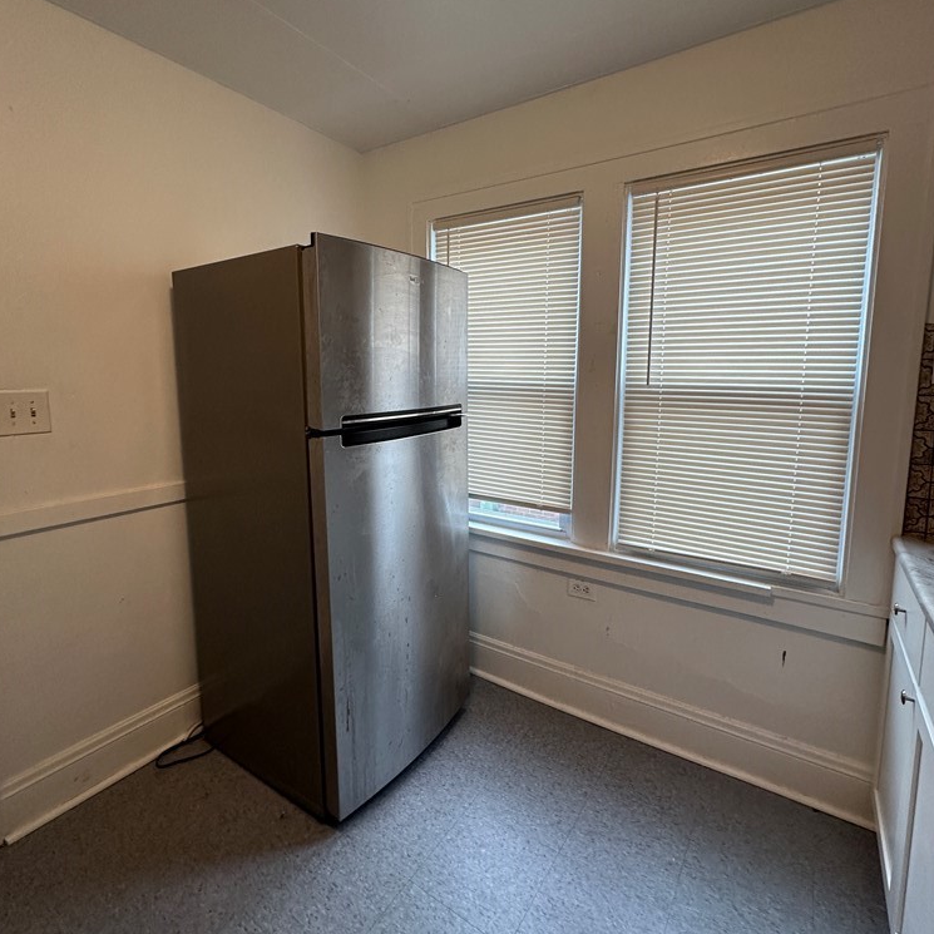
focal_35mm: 17
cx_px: 465
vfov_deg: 83.8
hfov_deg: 84.0
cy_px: 433
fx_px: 519
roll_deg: -1.6
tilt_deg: -6.1
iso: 200
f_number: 2.2
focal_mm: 2.22
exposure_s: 1/120
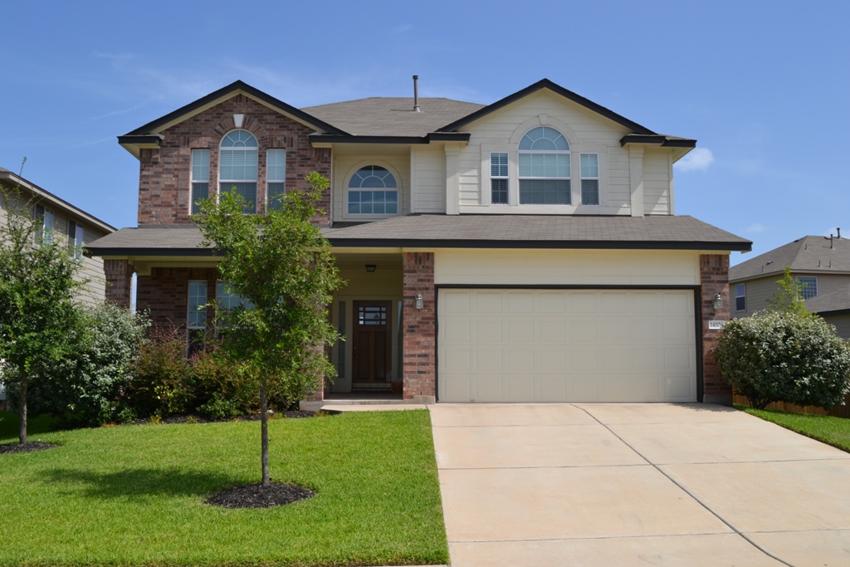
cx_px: 425
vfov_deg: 36.9
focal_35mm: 36
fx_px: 850
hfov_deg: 53.1
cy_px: 284
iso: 100
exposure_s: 1/200
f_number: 9
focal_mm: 24
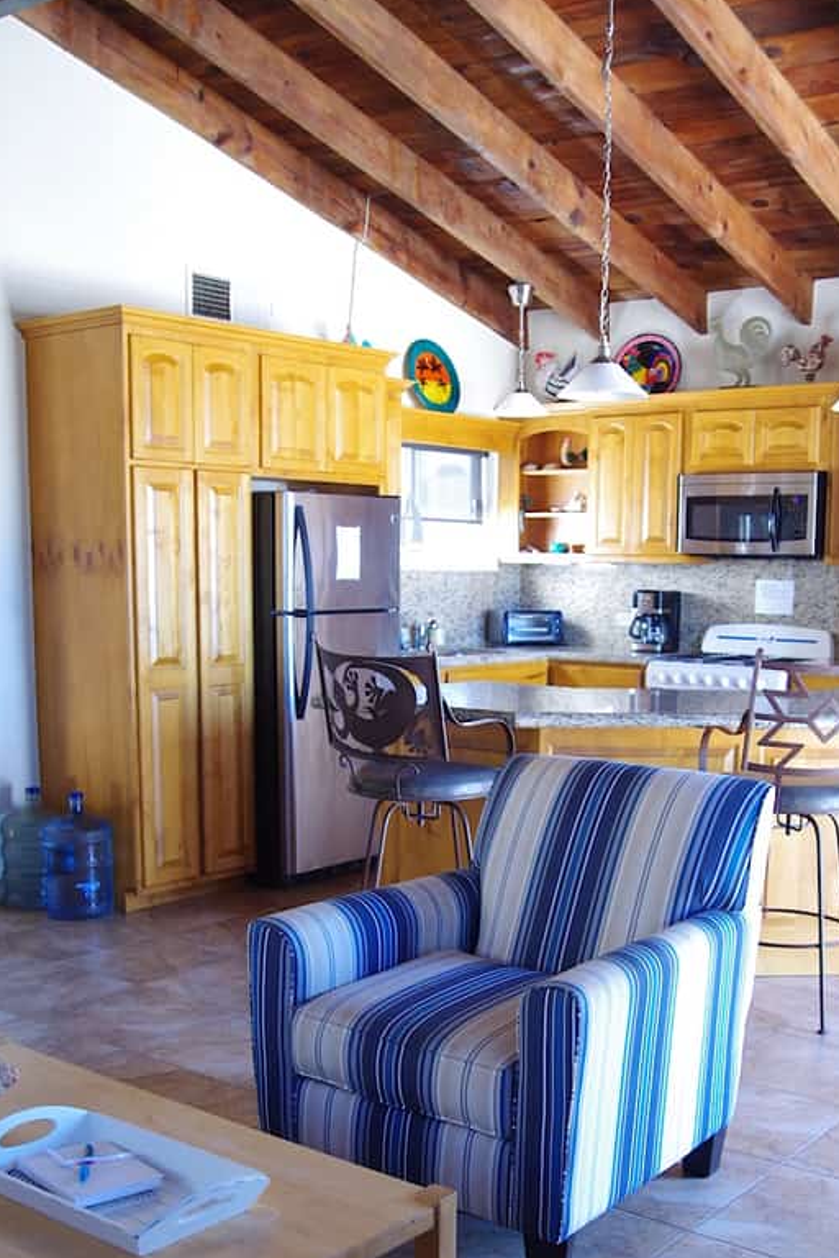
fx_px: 1398
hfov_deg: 33.4
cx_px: 476
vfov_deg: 47.7
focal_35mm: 40
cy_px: 827
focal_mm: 20
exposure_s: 1/50
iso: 400
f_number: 2.8
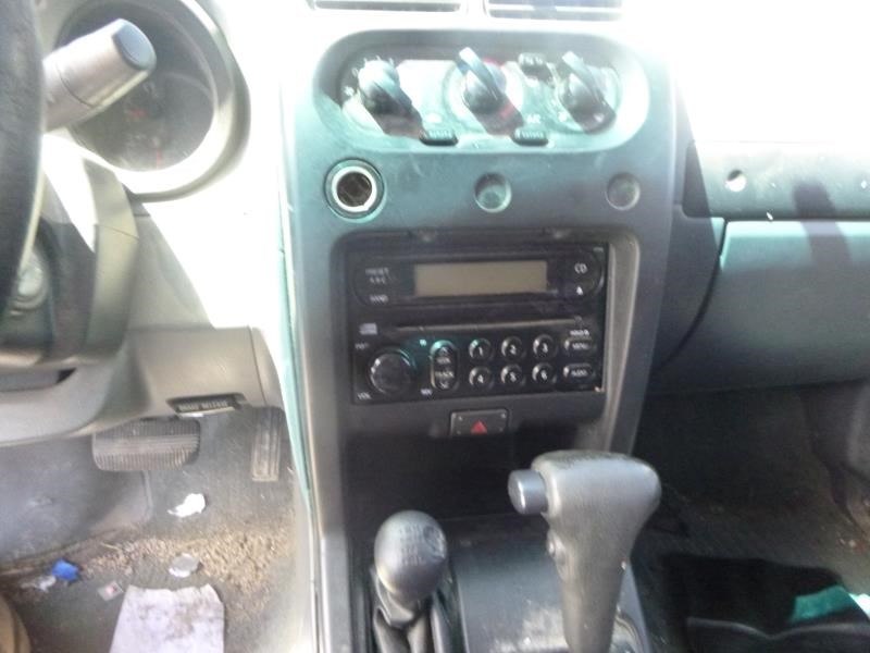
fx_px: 628
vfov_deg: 54.9
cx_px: 435
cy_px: 326
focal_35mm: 25
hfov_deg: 69.4
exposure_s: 1/60
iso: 800
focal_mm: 4.5
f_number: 3.9
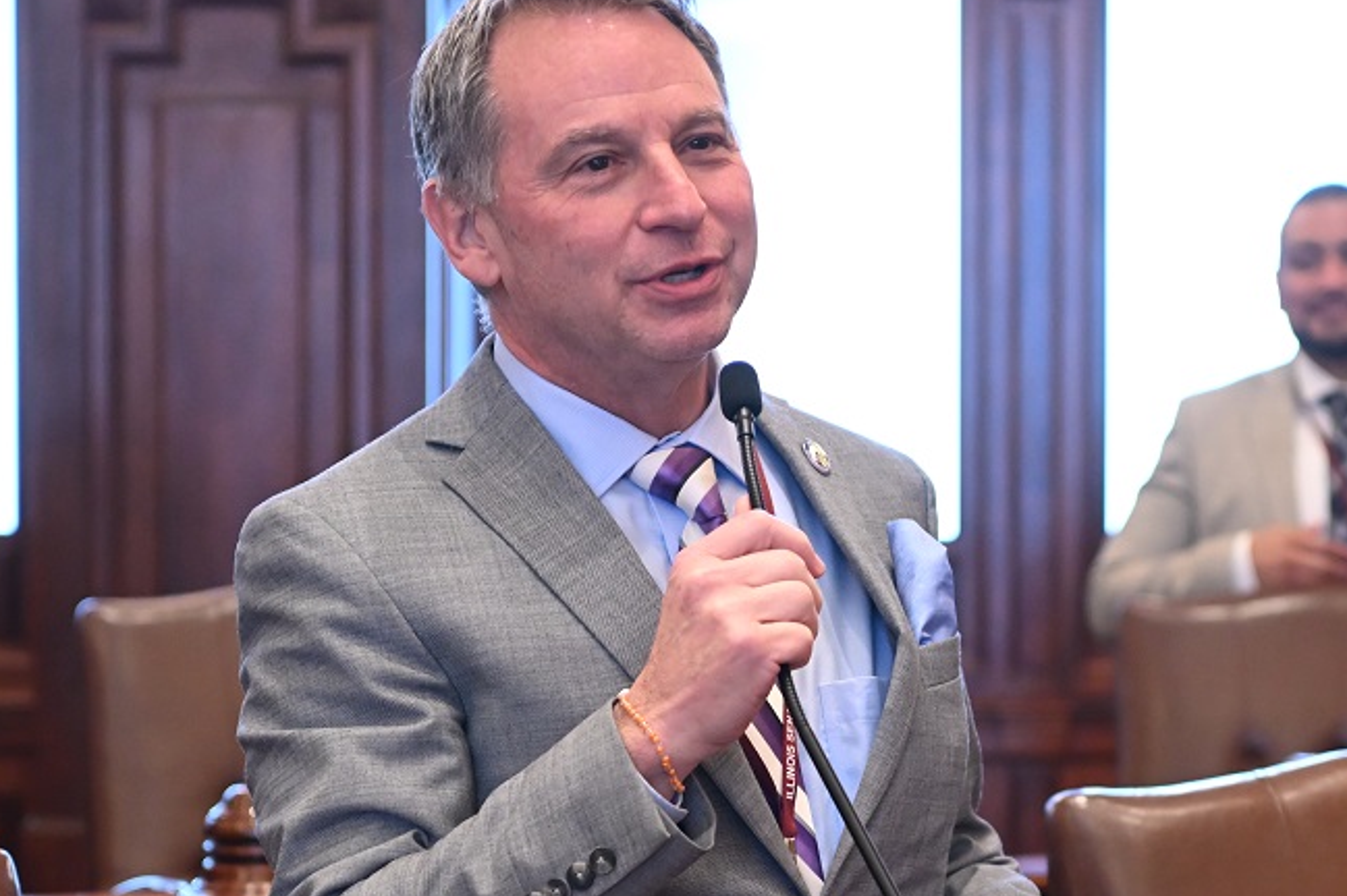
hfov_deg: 18.4
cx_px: 832
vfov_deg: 12.3
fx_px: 4151
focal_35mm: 111
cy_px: 664
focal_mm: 60
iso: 3200
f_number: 3.5
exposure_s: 1/160
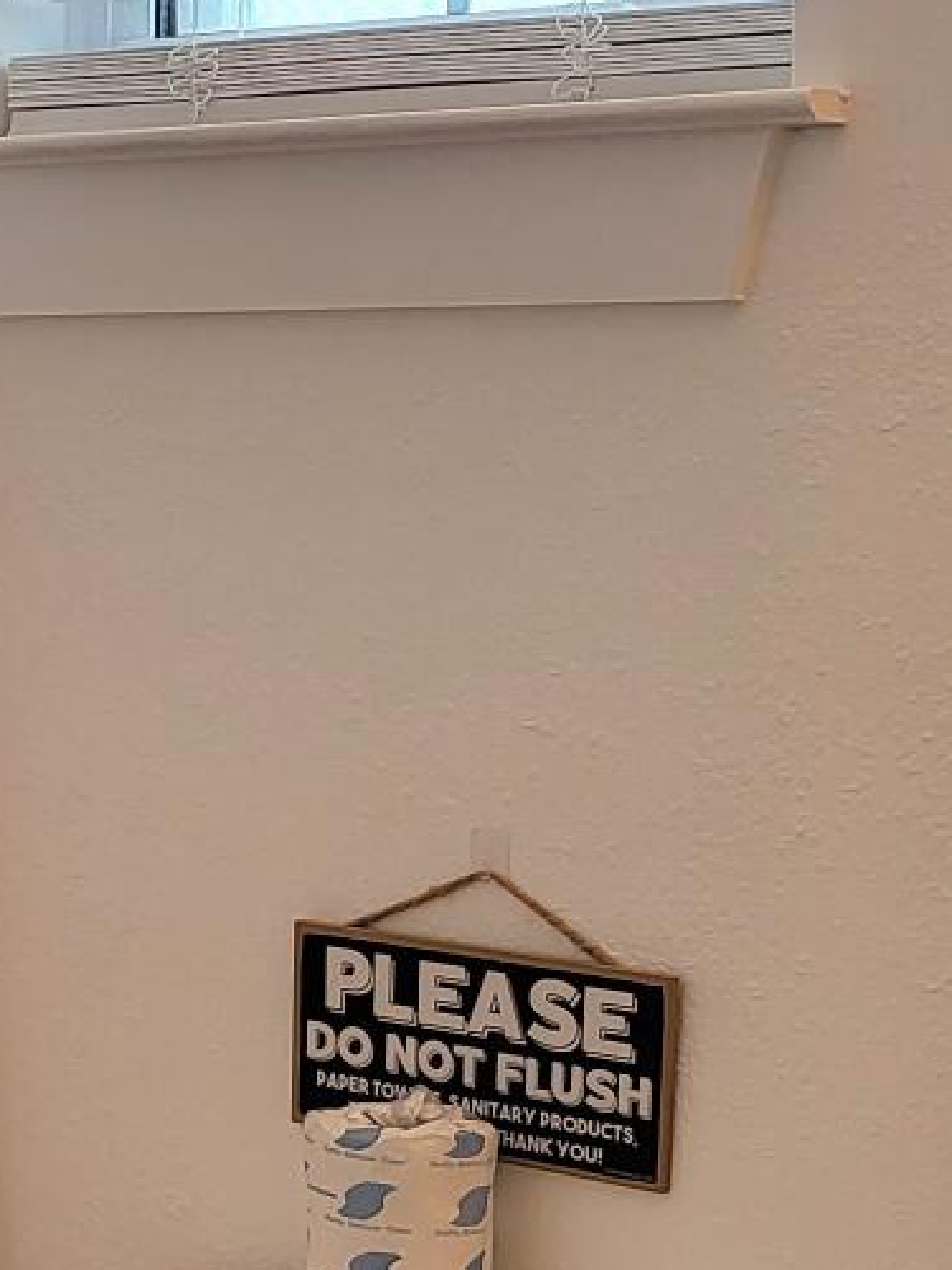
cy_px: 978
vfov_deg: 20.3
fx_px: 3520
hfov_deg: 15.1
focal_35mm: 96
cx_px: -43
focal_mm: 5
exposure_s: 1/120
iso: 125
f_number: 1.8
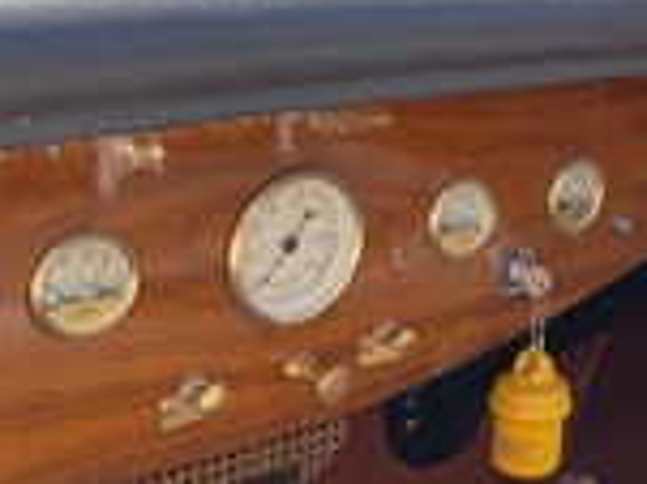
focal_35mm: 77
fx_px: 1438
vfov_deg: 19.0
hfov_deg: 23.7
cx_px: 716
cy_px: 377
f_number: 1.8
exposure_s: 1/446
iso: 25
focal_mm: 3
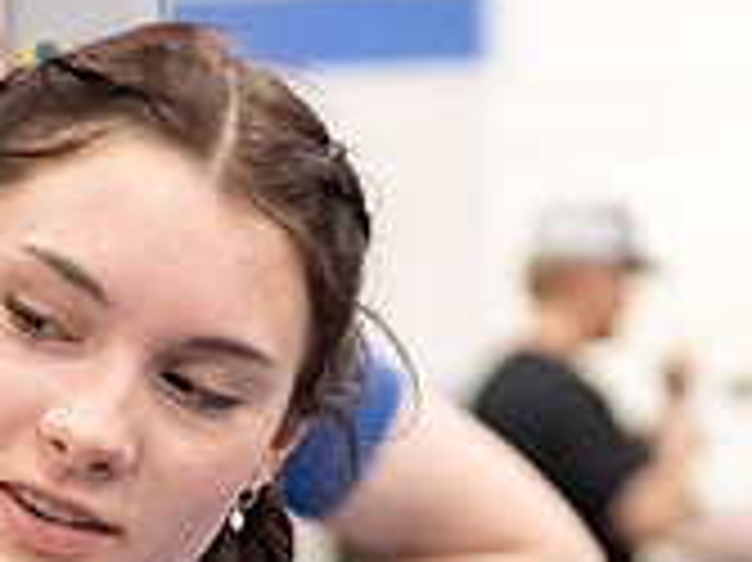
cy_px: 740
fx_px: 5080
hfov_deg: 8.5
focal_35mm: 234
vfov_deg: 6.3
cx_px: 405
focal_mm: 70
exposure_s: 1/200
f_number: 2.8
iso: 6400
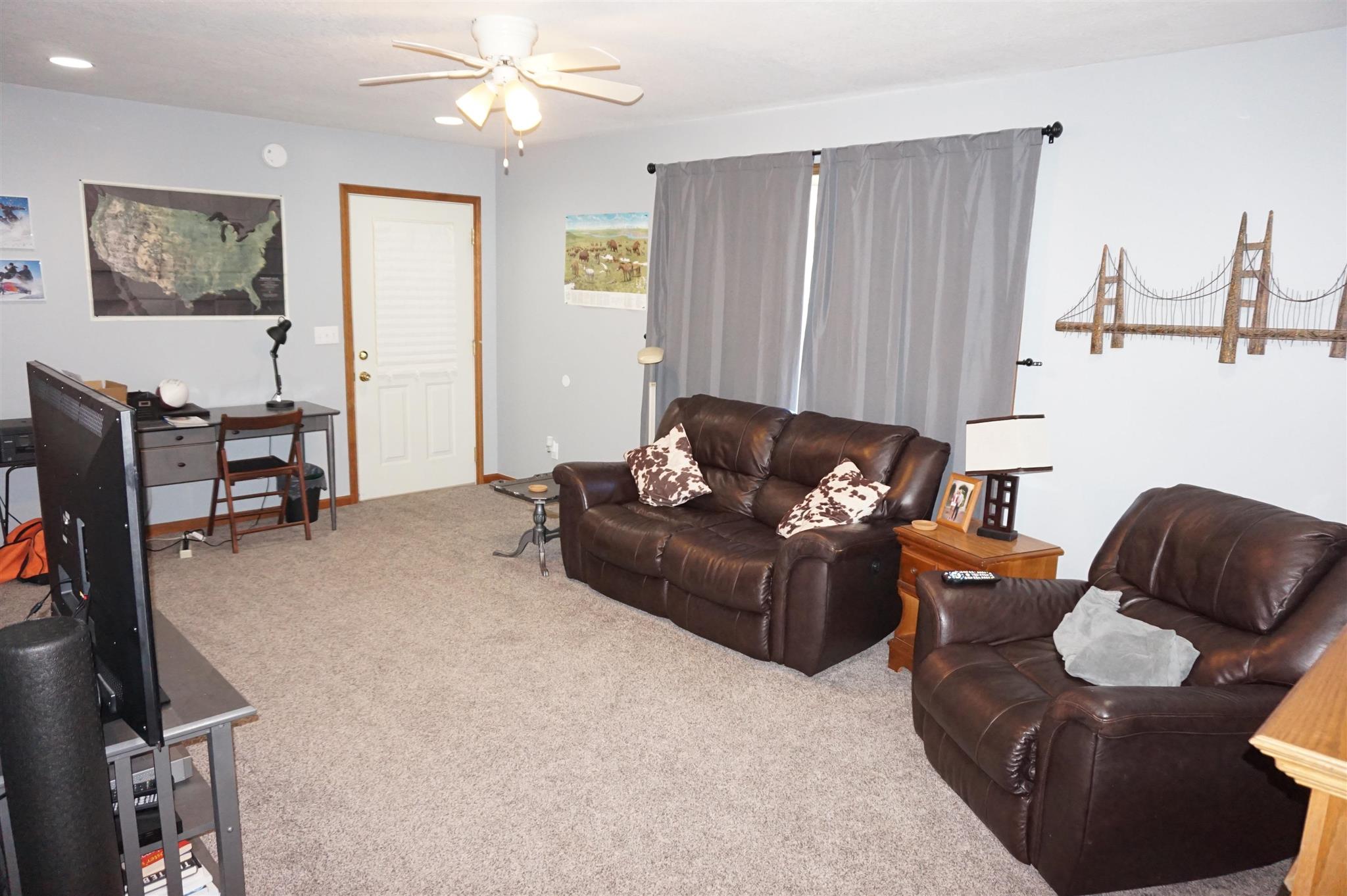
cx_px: 674
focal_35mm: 24
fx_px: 897
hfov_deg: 73.8
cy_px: 448
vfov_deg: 53.1
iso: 2000
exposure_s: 1/160
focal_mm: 16
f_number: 3.5
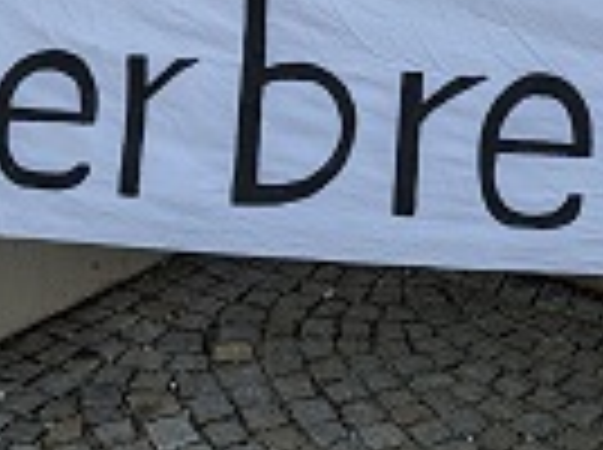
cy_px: -124
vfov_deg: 15.5
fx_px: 1582
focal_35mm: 91
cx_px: 549
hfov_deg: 21.1
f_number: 1.73
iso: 42
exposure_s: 1/367
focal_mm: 4.38
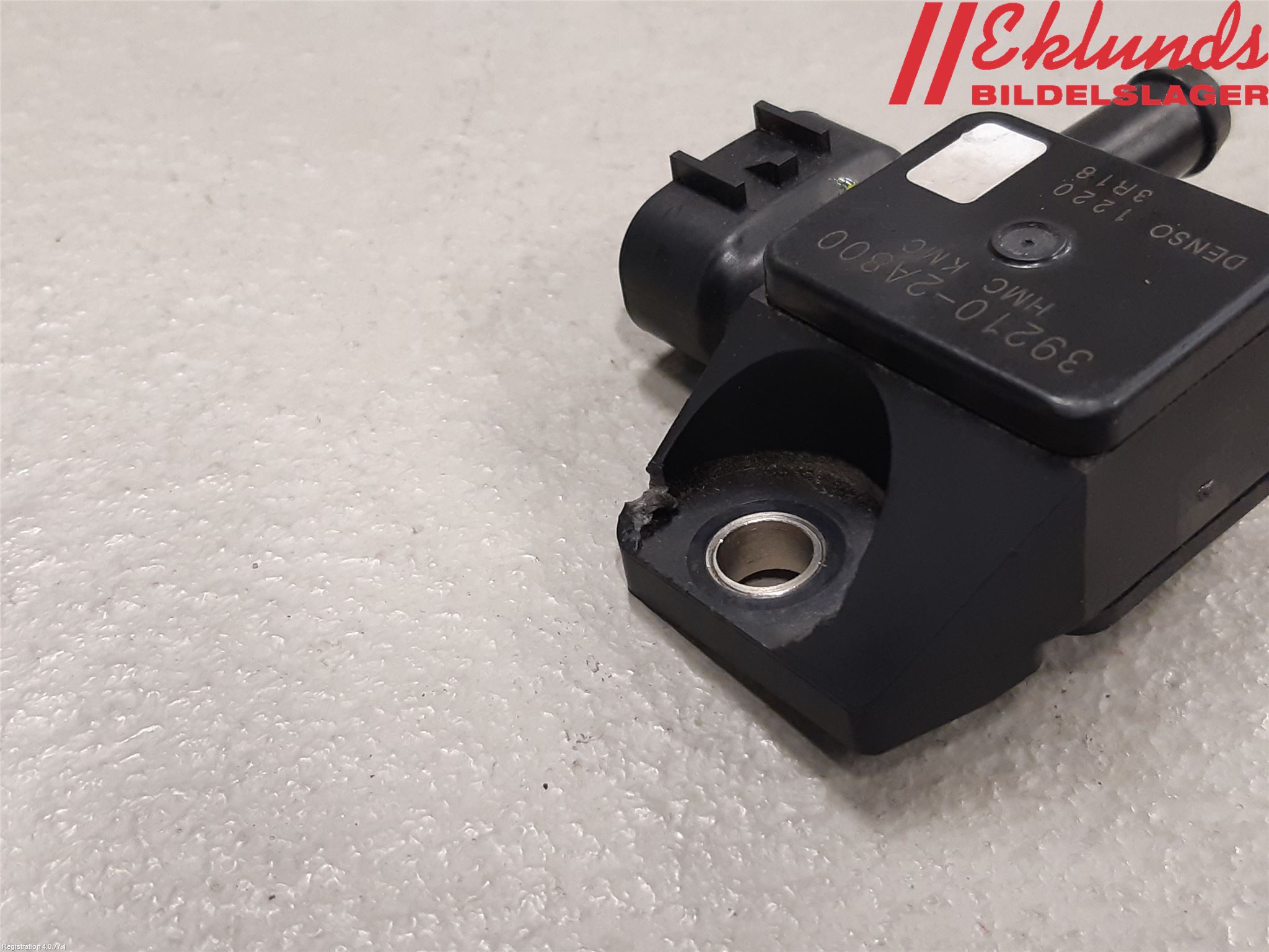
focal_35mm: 26
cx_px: 634
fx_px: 953
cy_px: 476
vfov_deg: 53.1
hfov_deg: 67.3
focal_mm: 3.93
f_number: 1.7
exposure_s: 1/50
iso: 160
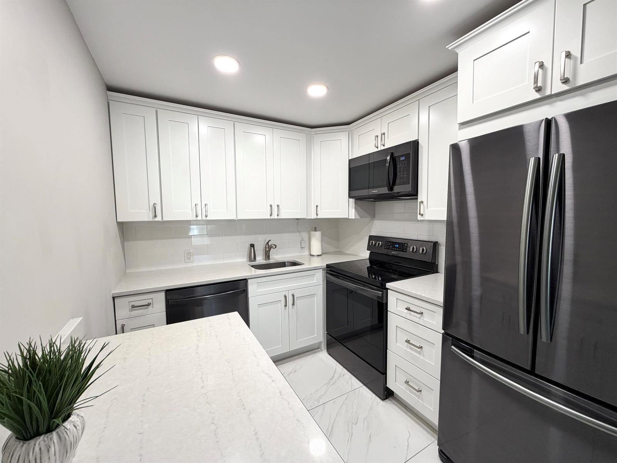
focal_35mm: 14
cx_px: 308
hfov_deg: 102.1
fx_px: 250
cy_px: 232
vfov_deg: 85.7
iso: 200
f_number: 2.2
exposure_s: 1/120
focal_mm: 2.22
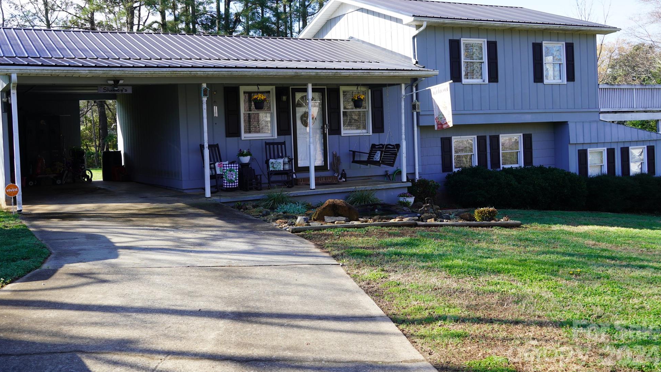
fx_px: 728
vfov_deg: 28.6
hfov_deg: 48.8
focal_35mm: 42
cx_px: 336
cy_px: 151
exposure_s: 1/160
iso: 100
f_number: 5
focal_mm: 25
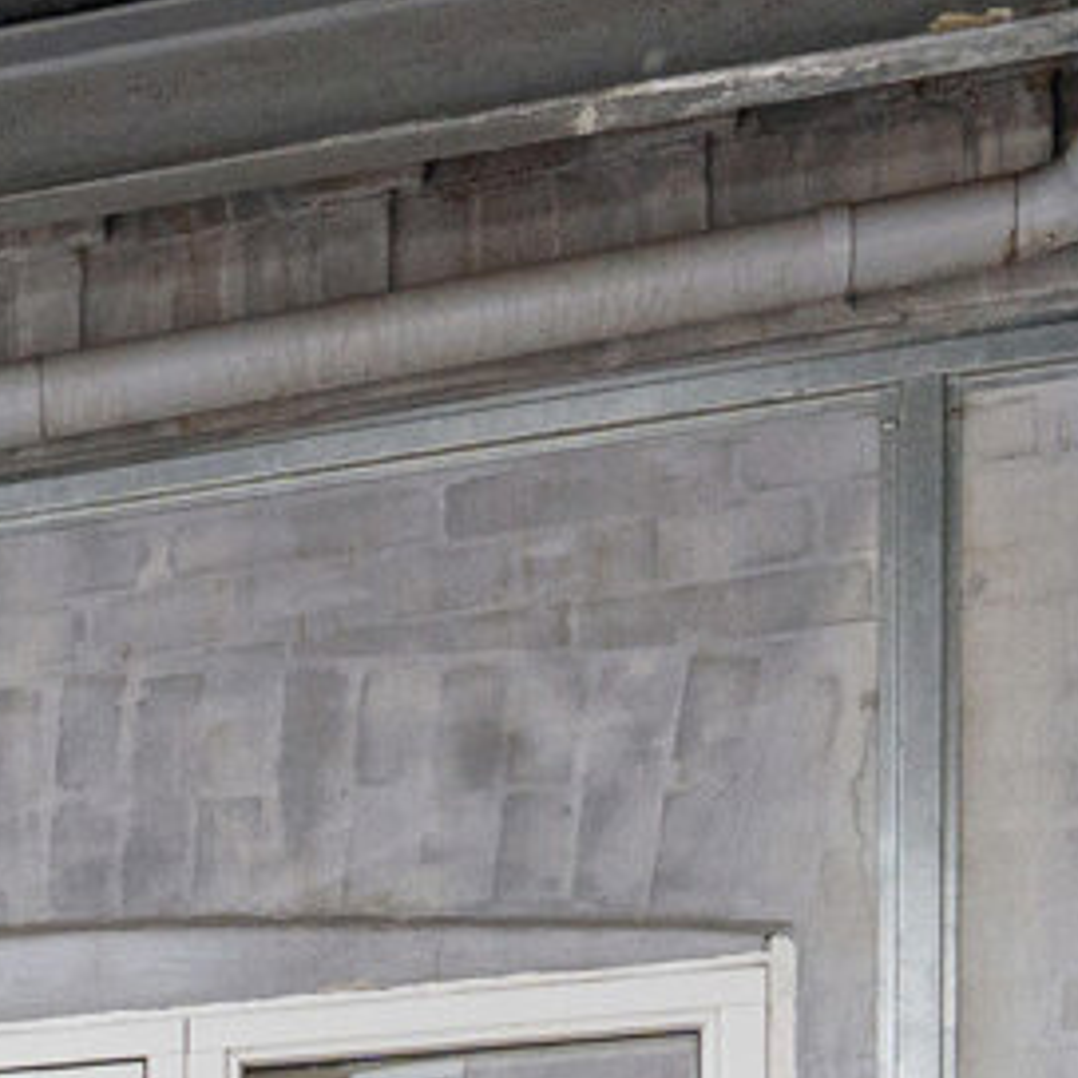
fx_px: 3523
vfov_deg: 15.1
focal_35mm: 100
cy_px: 1952
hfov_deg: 12.9
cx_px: -1585
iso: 800
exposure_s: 1/60
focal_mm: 16
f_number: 8
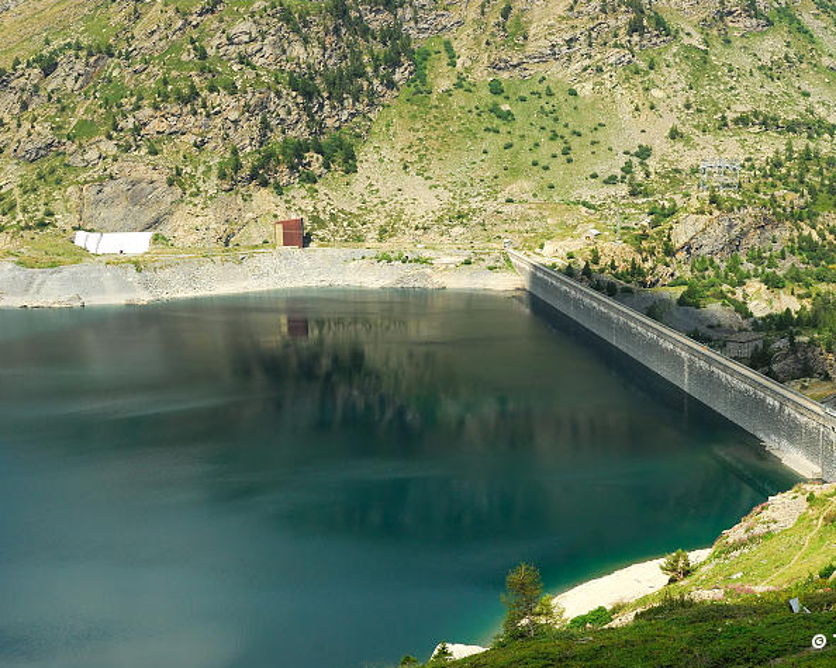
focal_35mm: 50
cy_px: 335
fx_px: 1226
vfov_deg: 30.5
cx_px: 486
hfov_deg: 37.6
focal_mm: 29
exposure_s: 1/500
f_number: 11
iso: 400
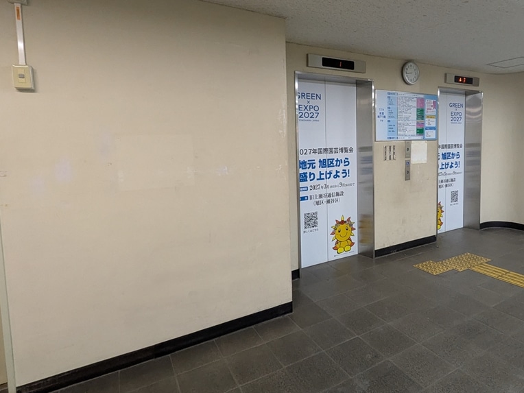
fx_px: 333
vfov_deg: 60.8
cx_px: 313
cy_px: 166
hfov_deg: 75.6
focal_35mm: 22
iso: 551
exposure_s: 1/50
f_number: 2.2
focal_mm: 1.83
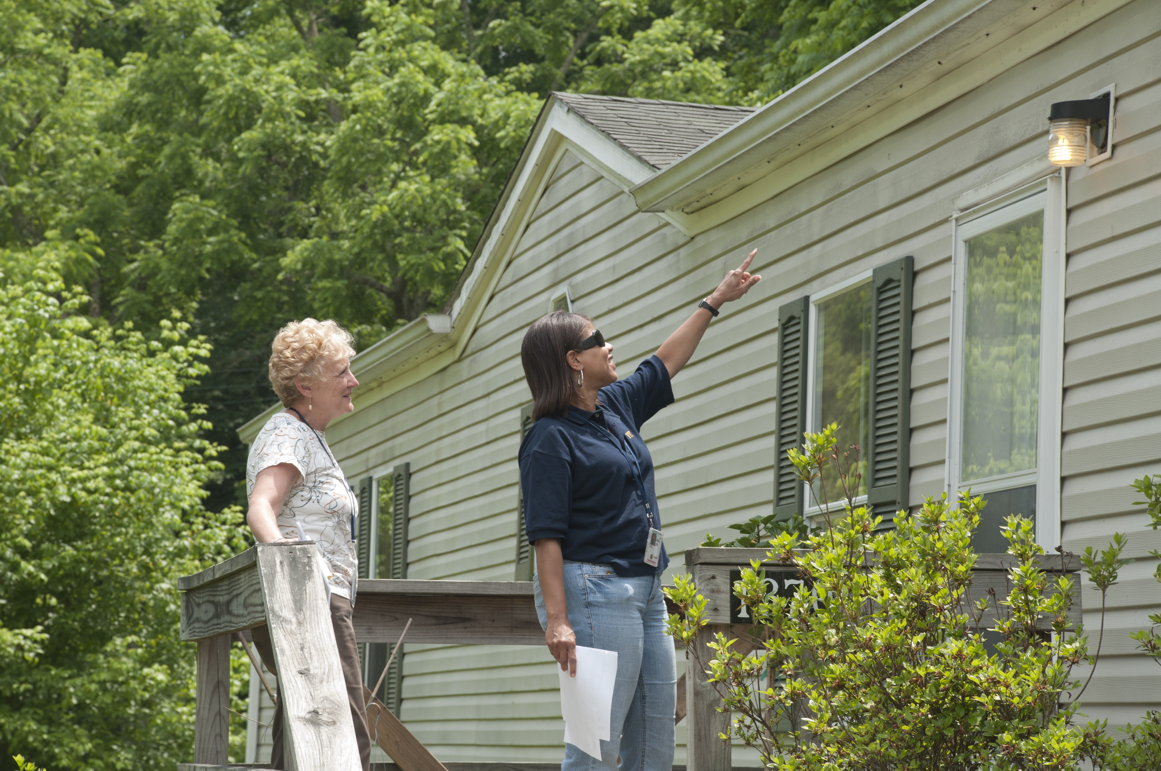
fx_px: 4107
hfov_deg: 16.1
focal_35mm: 128
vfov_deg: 10.7
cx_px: 580
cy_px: 386
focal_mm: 85
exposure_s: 1/250
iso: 400
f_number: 8
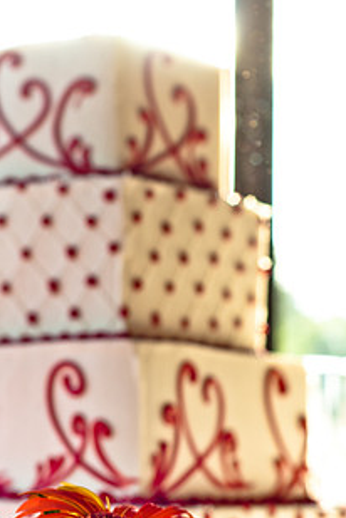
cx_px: 117
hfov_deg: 12.6
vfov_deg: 18.7
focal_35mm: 109
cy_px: 364
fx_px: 1571
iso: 200
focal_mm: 50
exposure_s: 1/100
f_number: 2.8
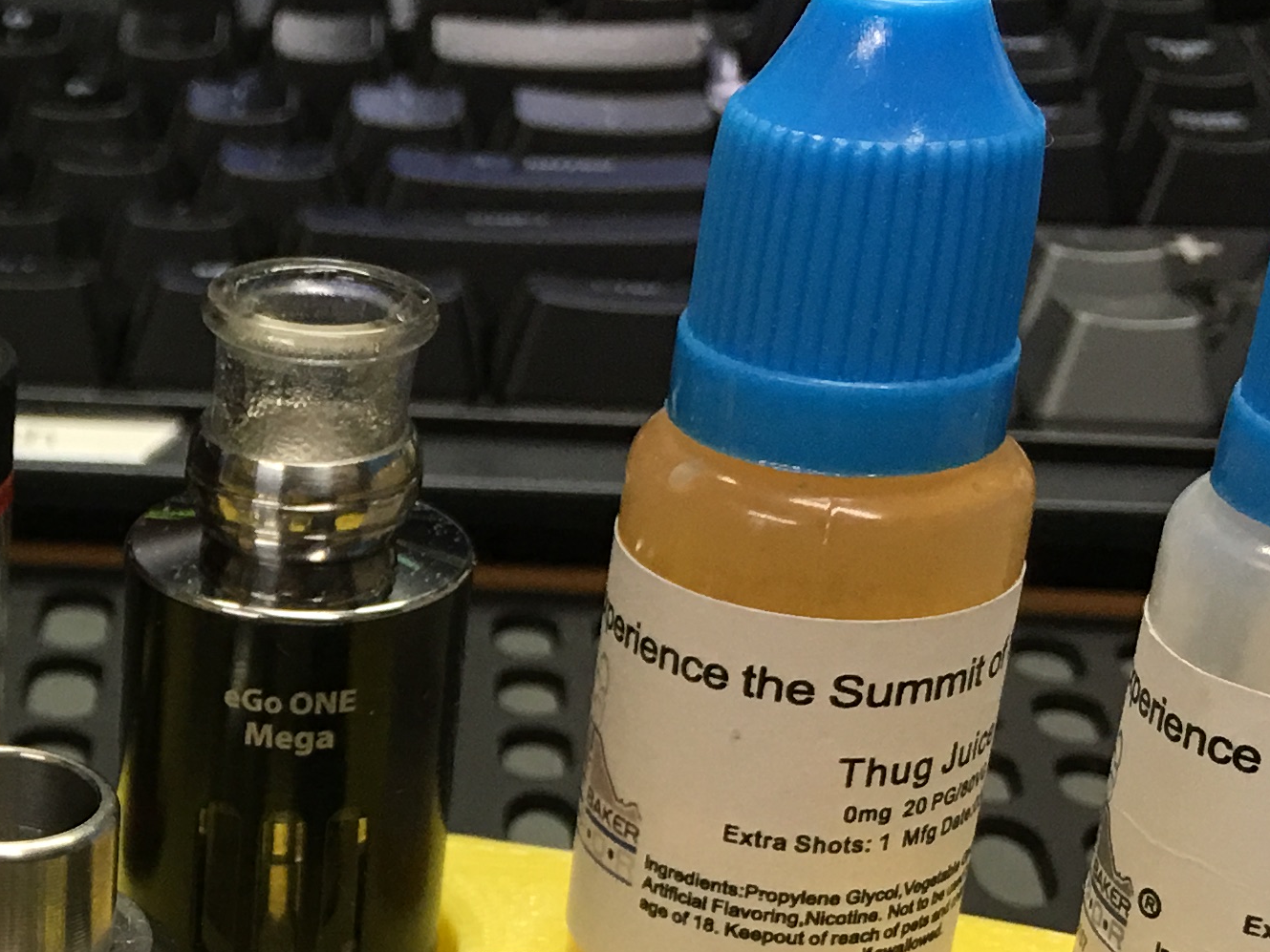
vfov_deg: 16.4
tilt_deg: -29.3
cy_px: 1011
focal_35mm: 88
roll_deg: +1.3
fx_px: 3229
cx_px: -171
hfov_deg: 21.0
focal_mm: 4.15
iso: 32
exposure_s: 1/30
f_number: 2.2
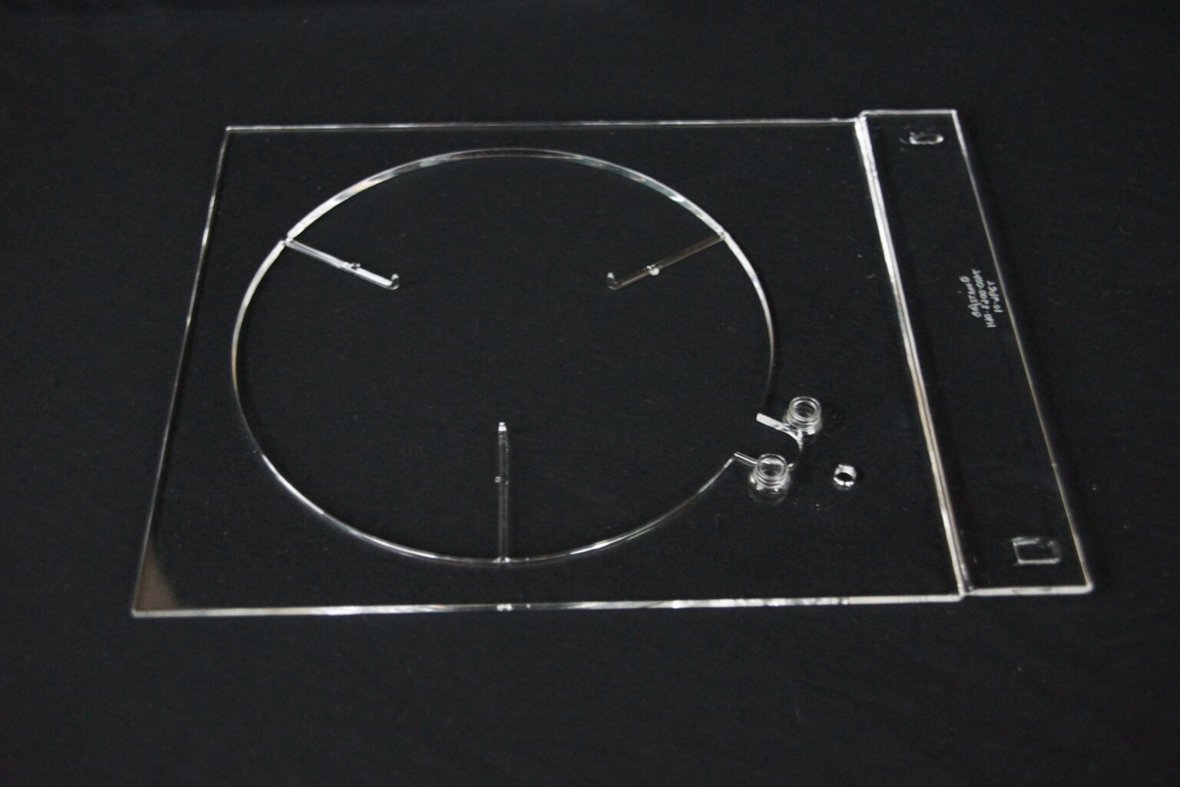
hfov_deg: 46.4
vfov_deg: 31.9
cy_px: 394
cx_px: 590
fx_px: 1377
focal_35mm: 42
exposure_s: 1/4
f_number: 4.5
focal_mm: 28
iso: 1600
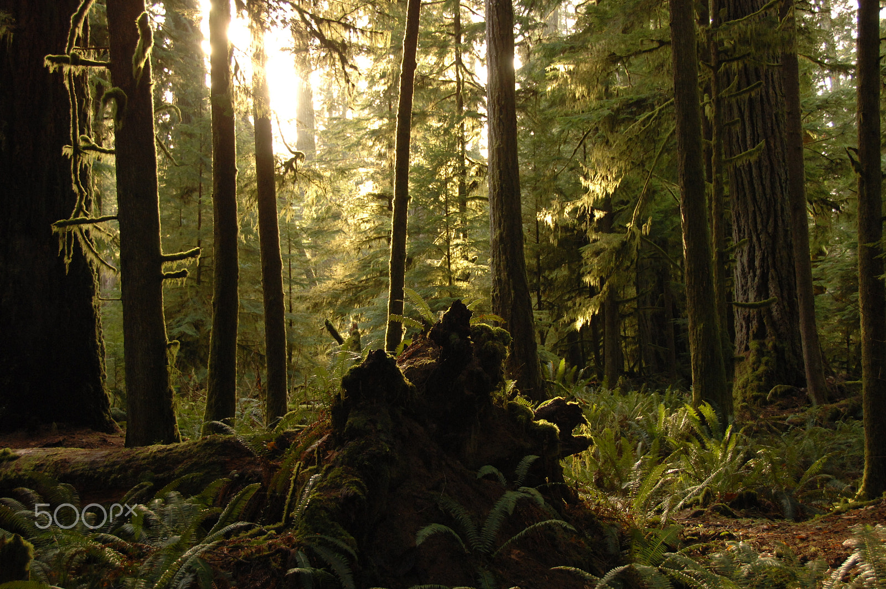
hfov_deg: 45.0
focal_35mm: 44
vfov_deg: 30.8
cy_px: 294
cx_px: 443
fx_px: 1069
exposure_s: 1/40
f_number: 4
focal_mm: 29
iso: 400
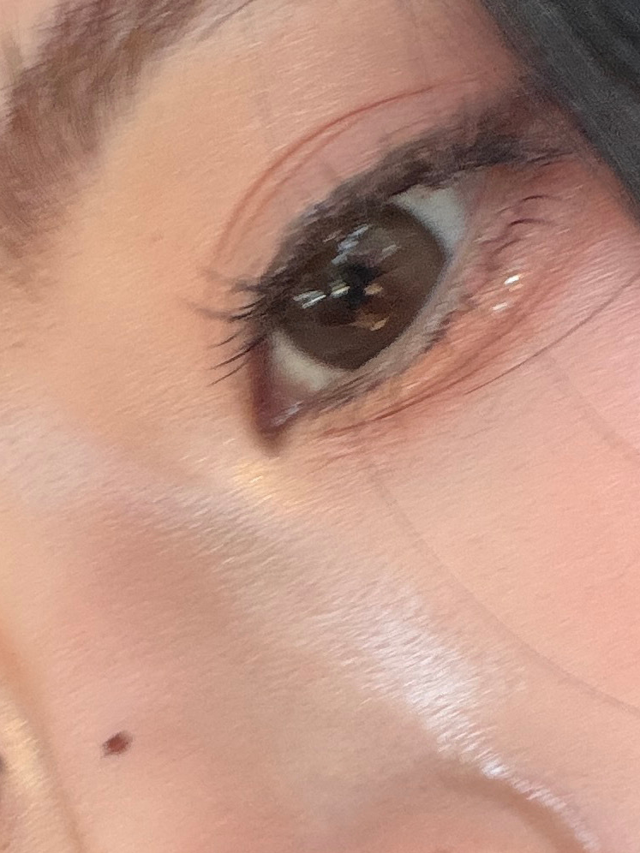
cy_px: 521
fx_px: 2293
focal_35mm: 93
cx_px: 459
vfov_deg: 21.1
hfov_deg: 15.8
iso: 200
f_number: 1.9
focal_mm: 2.71
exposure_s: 1/60
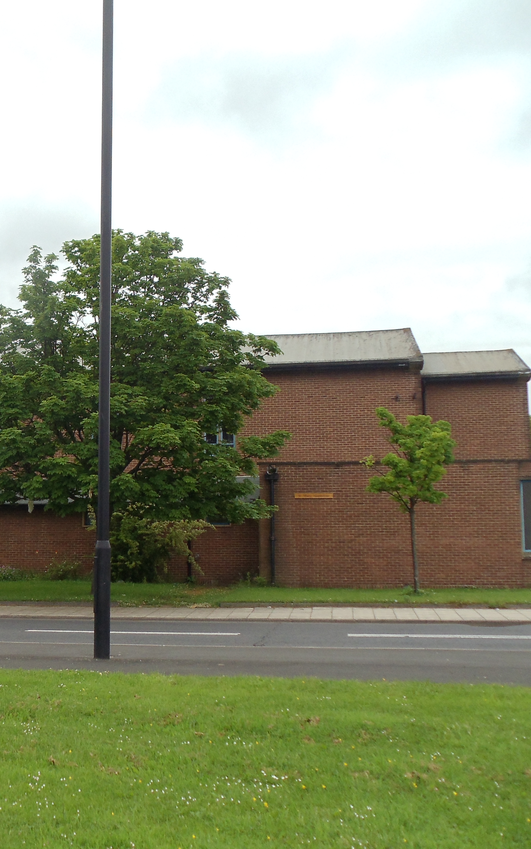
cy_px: 422
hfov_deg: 20.2
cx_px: 50
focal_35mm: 63
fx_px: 1459
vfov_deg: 32.5
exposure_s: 1/100
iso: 100
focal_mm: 6
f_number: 3.5
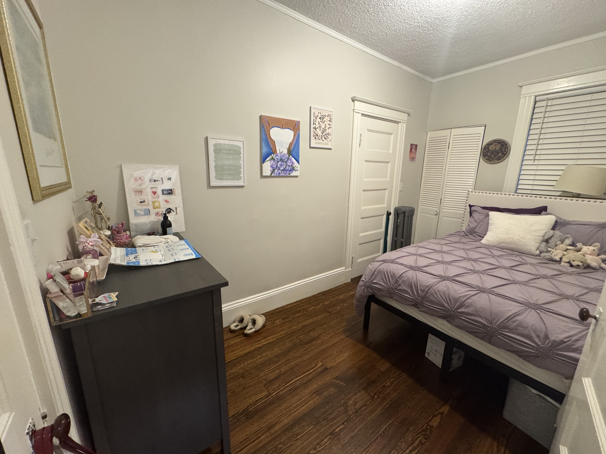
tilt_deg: -13.3
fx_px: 245
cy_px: 227
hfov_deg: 102.1
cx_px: 303
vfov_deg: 85.7
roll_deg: -1.2
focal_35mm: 14
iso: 400
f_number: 2.2
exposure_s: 1/60
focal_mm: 2.22
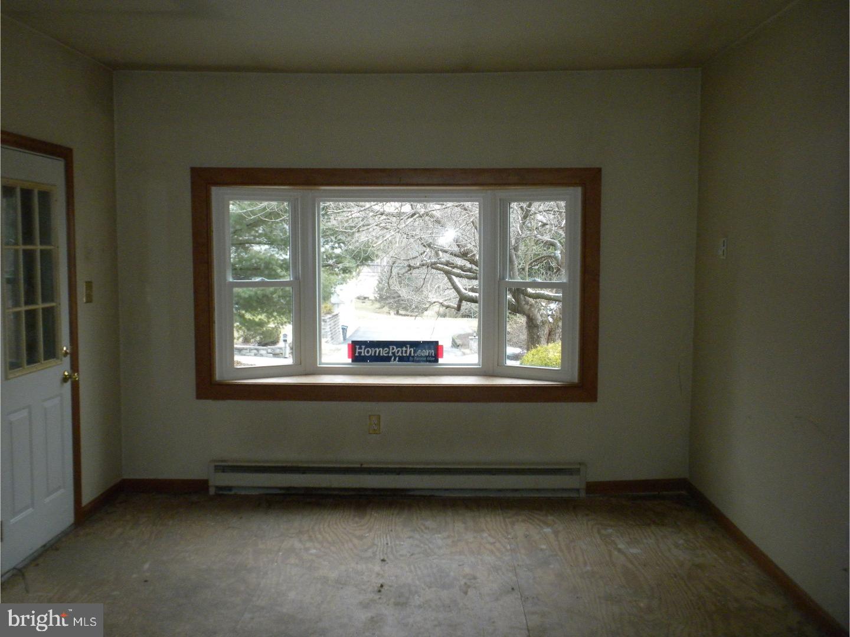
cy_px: 318
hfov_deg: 50.1
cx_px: 425
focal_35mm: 37
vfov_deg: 38.7
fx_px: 909
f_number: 3.5
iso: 284
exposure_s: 1/82.1
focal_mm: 6.6
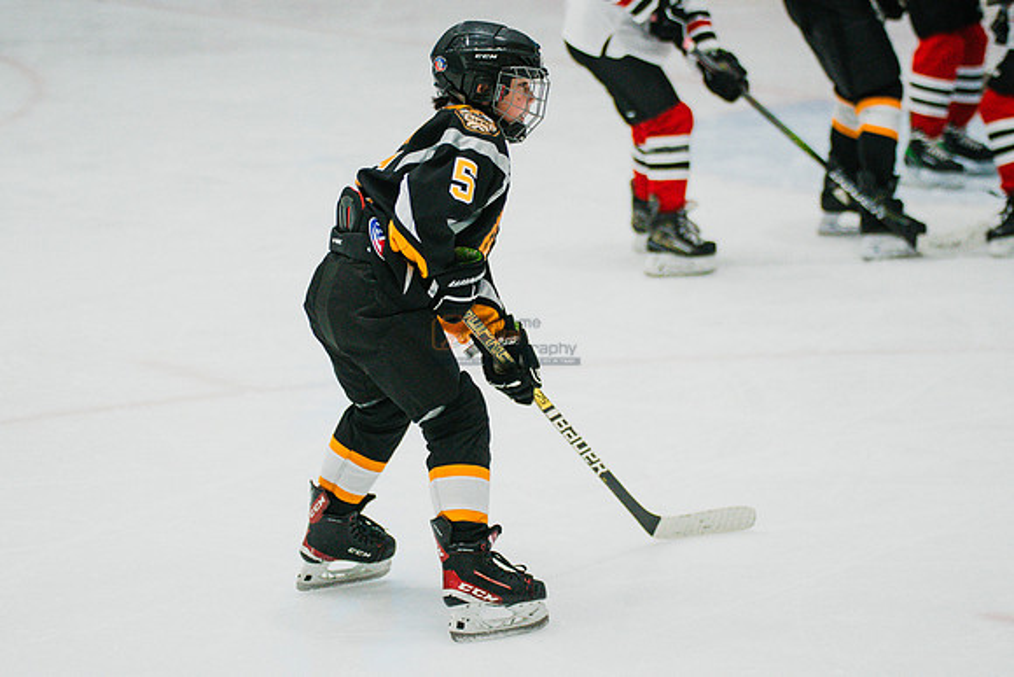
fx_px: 4554
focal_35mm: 162
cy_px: 293
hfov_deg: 12.7
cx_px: 529
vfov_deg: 8.5
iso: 3200
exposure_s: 1/1600
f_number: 3.2
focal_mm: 120
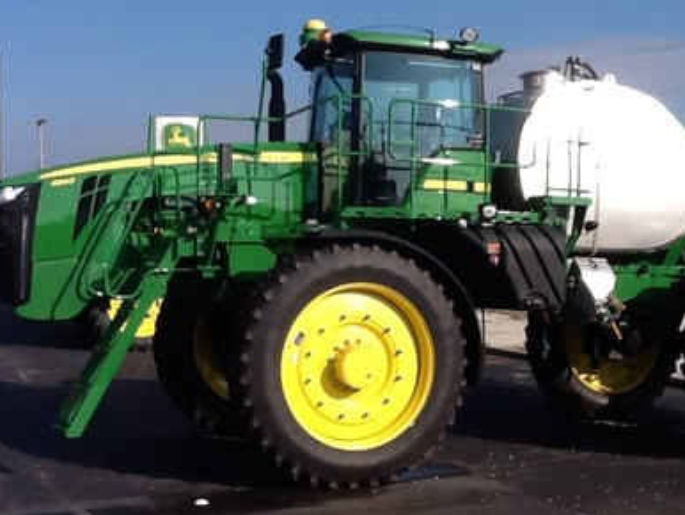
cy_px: 233
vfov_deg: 23.7
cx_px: 410
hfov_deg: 31.1
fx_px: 1228
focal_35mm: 62
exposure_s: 1/1486
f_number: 2.4
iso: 40
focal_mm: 2.03
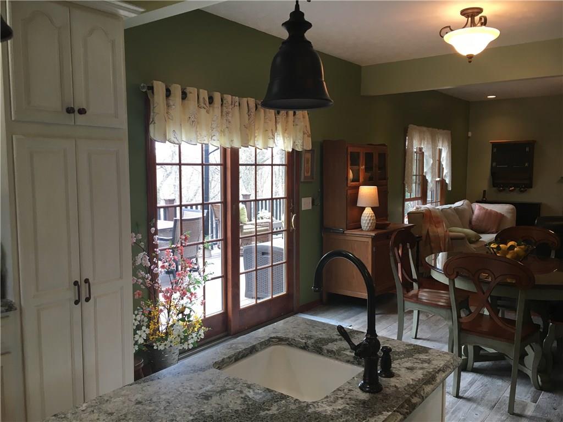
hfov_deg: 61.7
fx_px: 472
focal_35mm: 29
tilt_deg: -5.9
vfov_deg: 48.2
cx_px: 282
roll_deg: -0.1
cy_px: 211
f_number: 2.2
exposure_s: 1/30
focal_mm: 4.15
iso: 25
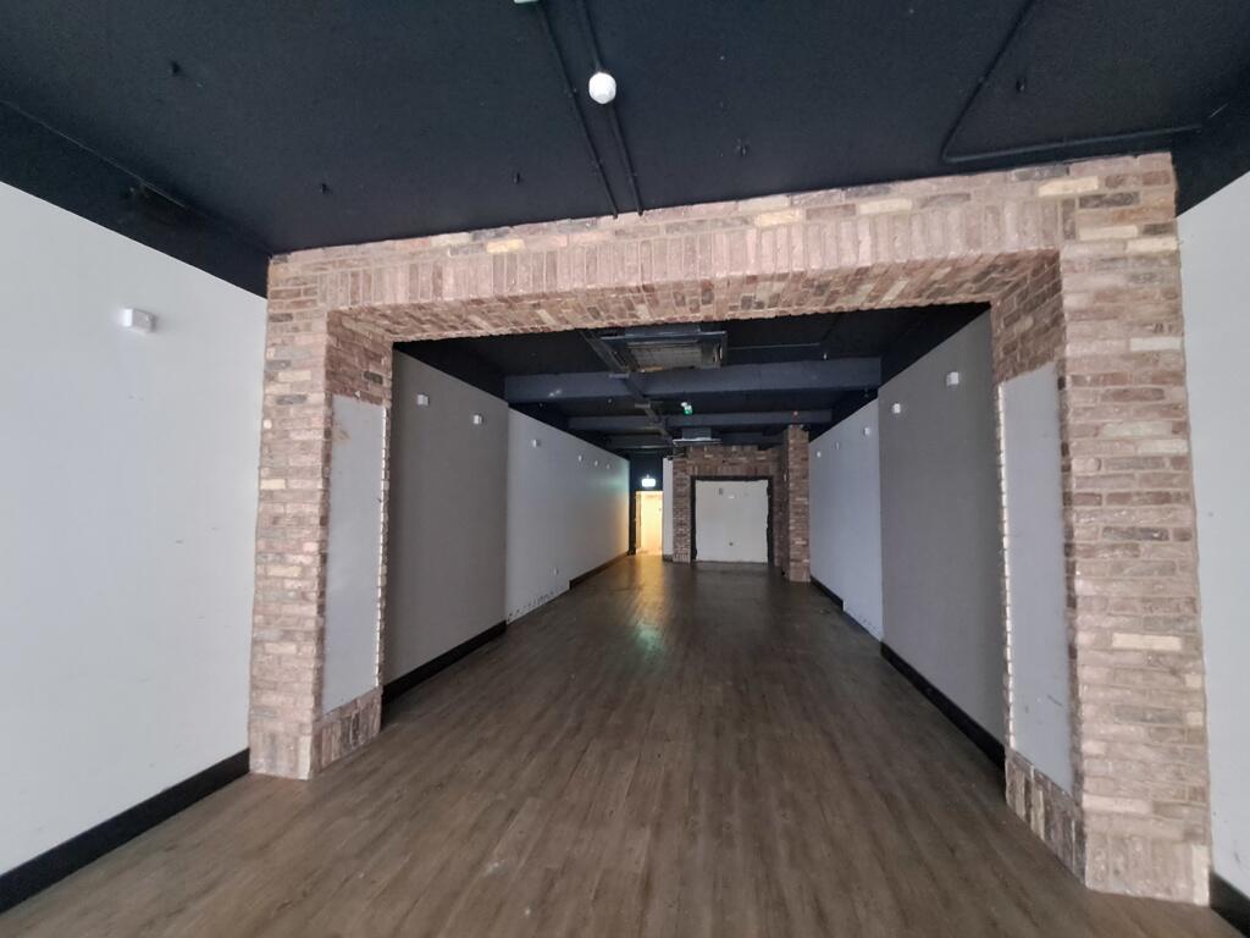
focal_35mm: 13
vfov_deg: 89.9
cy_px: 469
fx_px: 469
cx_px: 625
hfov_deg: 106.2
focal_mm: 1.42
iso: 800
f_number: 2.2
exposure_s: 1/20
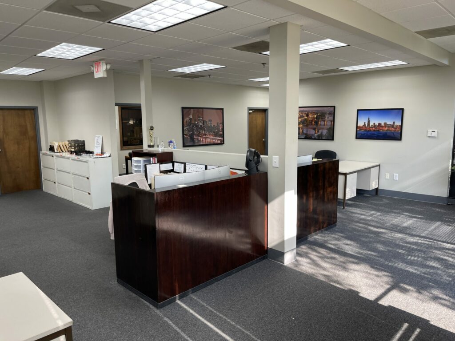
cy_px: 170
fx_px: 329
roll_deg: +1.0
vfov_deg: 54.9
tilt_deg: -7.5
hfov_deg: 69.4
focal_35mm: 25
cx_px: 228
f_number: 1.6
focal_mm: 5.1
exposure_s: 1/120
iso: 125
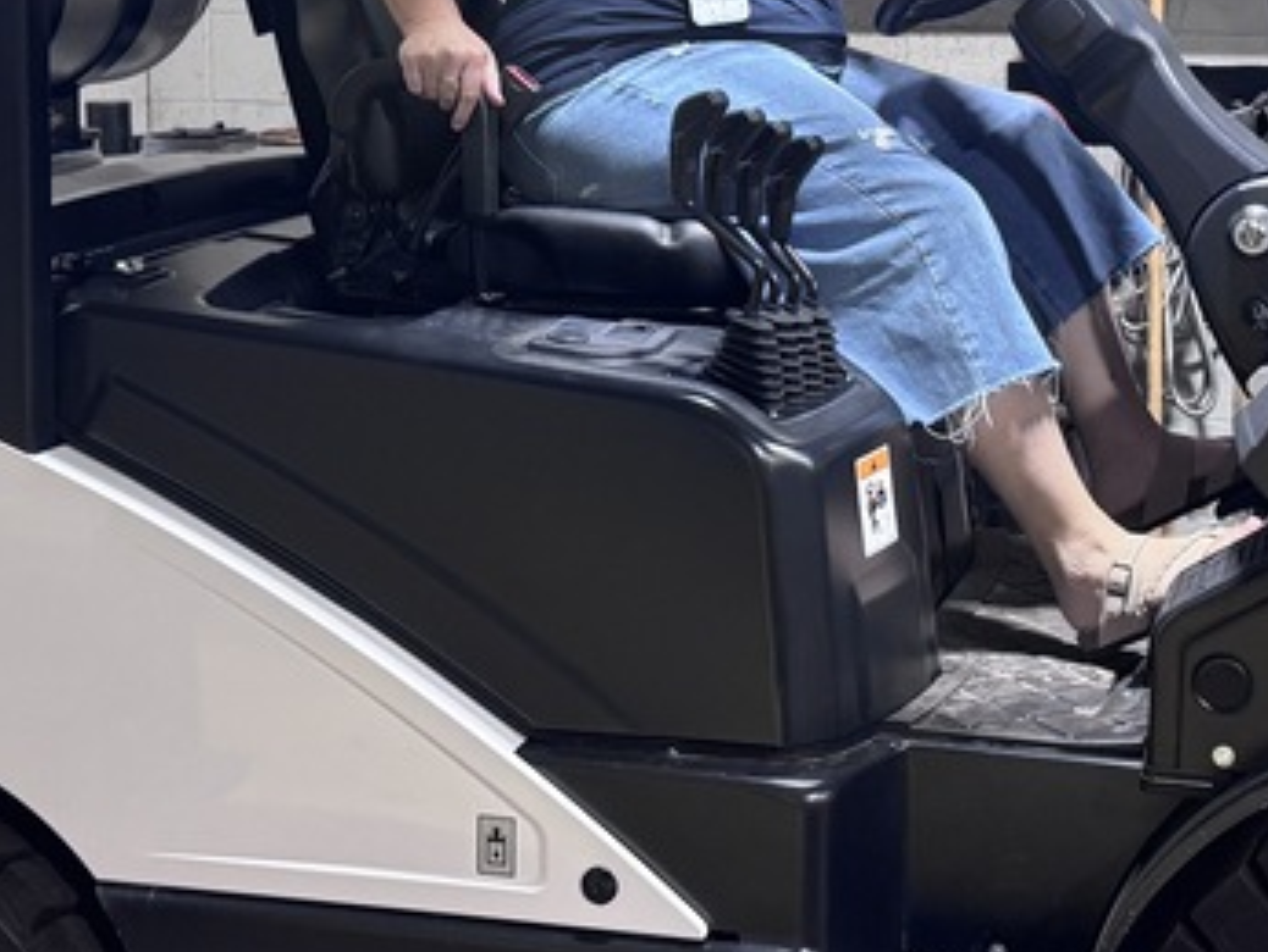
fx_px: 2603
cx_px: 755
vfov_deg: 20.5
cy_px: 212
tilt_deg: -7.1
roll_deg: +0.2
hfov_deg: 27.3
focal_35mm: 71
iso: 320
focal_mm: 6.76
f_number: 1.78
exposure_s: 1/60
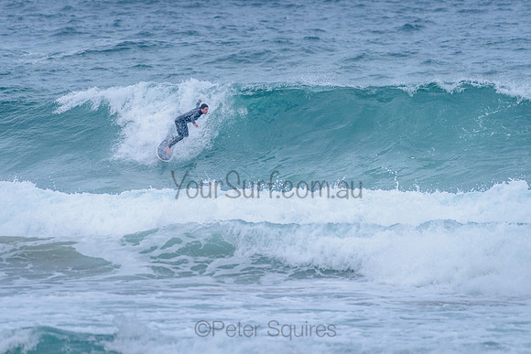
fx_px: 9040
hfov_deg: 3.4
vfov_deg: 2.2
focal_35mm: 613
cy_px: 138
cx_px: 266
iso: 2800
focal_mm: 500
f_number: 5.6
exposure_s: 1/2000
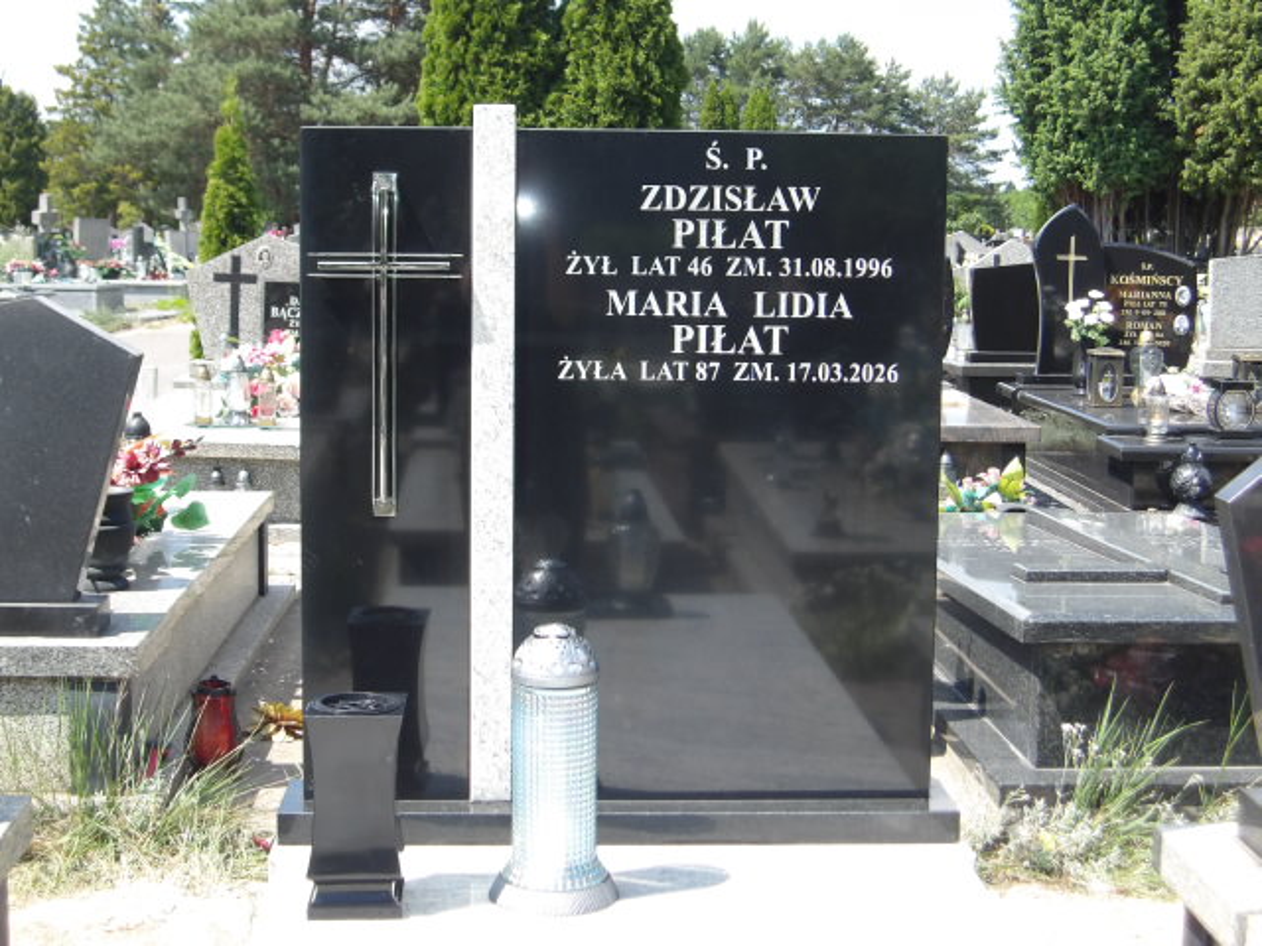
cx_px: 631
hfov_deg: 36.2
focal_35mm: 53
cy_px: 473
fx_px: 1932
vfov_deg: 27.5
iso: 100
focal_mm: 9.4
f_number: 4.2
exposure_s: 1/262
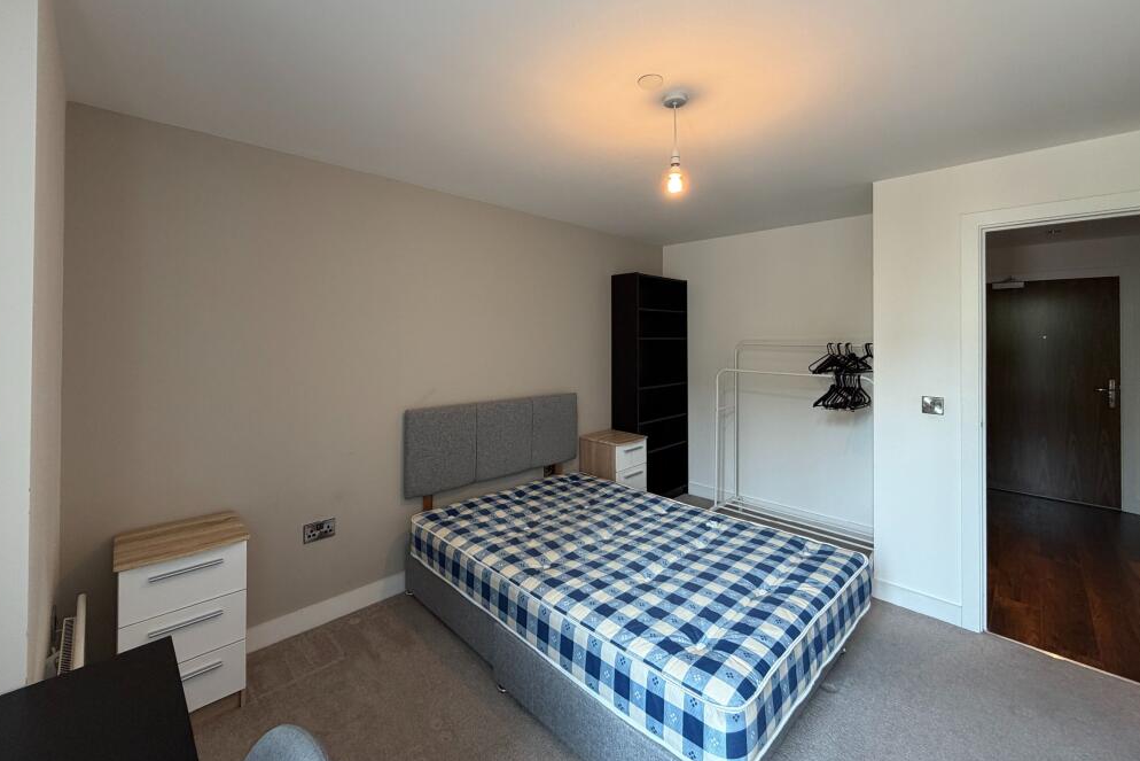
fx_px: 475
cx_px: 570
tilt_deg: +1.1
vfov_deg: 77.0
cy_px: 331
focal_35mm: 15
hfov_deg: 100.4
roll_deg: -0.6
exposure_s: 1/50
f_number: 2.2
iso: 160
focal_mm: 2.22
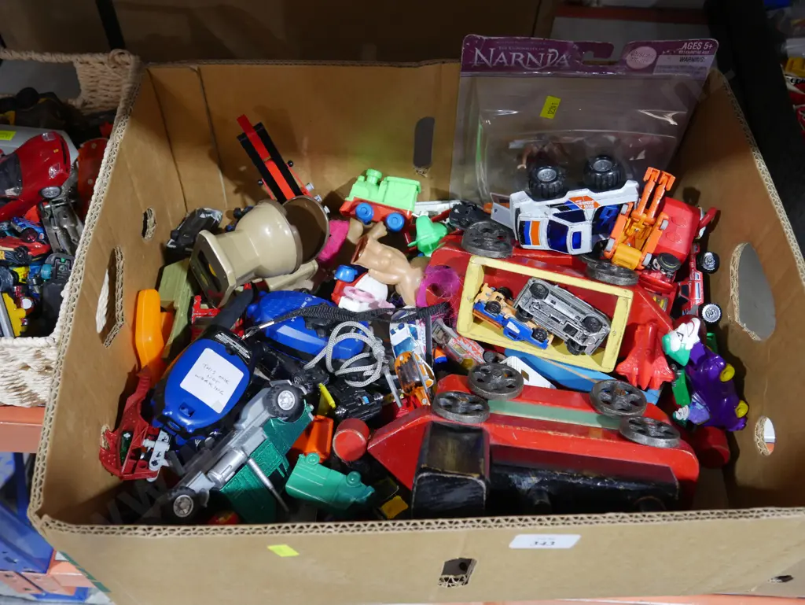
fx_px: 791
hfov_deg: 53.9
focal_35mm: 34
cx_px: 402
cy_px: 302
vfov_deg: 41.8
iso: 1000
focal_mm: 17
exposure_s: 1/60
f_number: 4
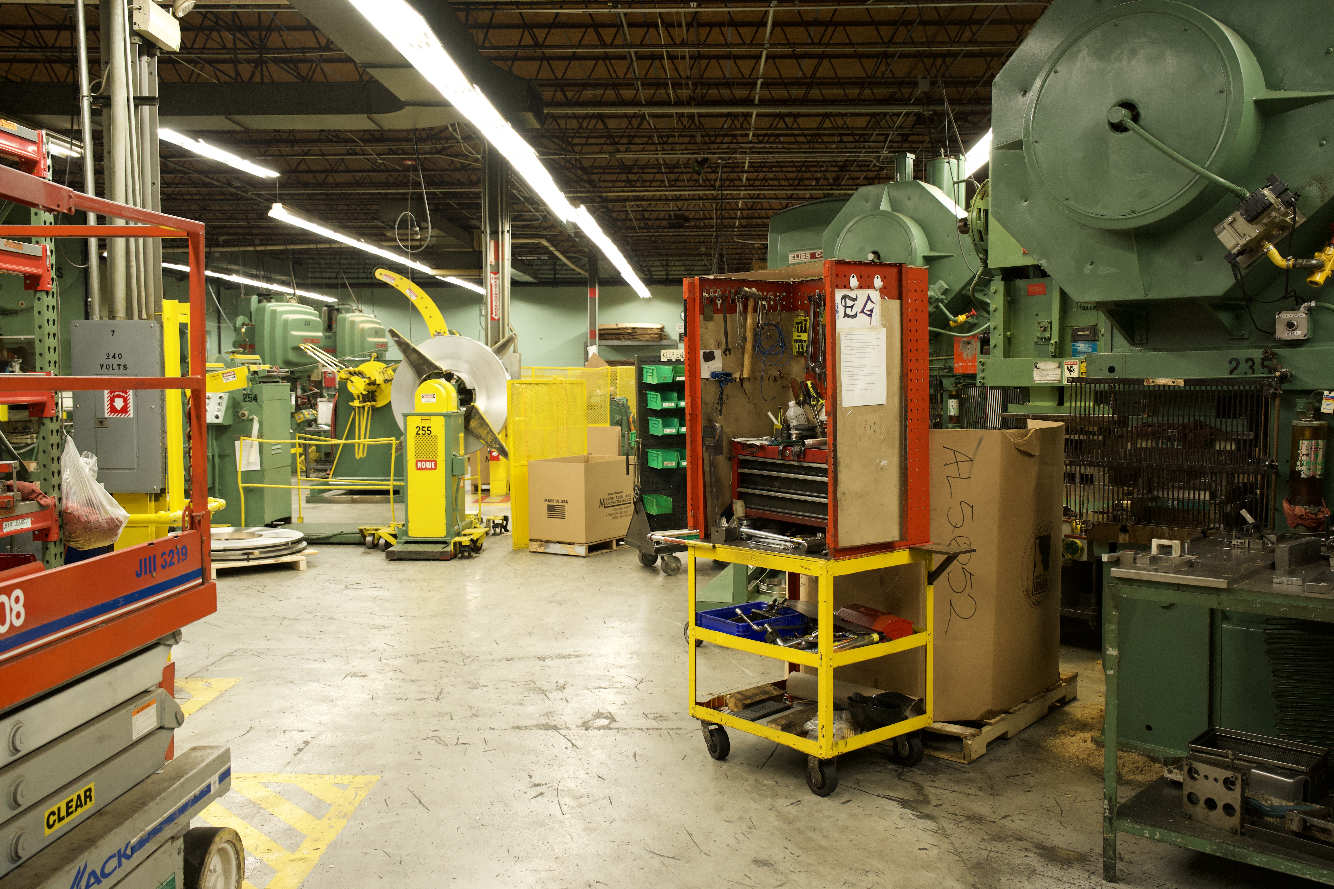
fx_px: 1149
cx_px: 667
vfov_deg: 42.3
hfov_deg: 60.3
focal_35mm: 31
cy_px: 444
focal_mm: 31
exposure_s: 1/160
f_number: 4.5
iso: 3200
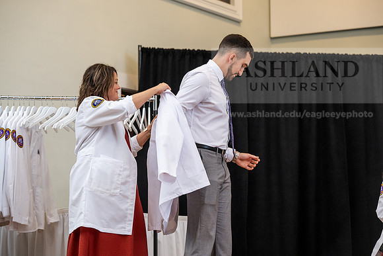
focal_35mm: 96
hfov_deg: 21.2
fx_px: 1022
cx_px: 192
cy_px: 128
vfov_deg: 14.3
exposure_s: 1/200
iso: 1600
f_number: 3.5
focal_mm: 96
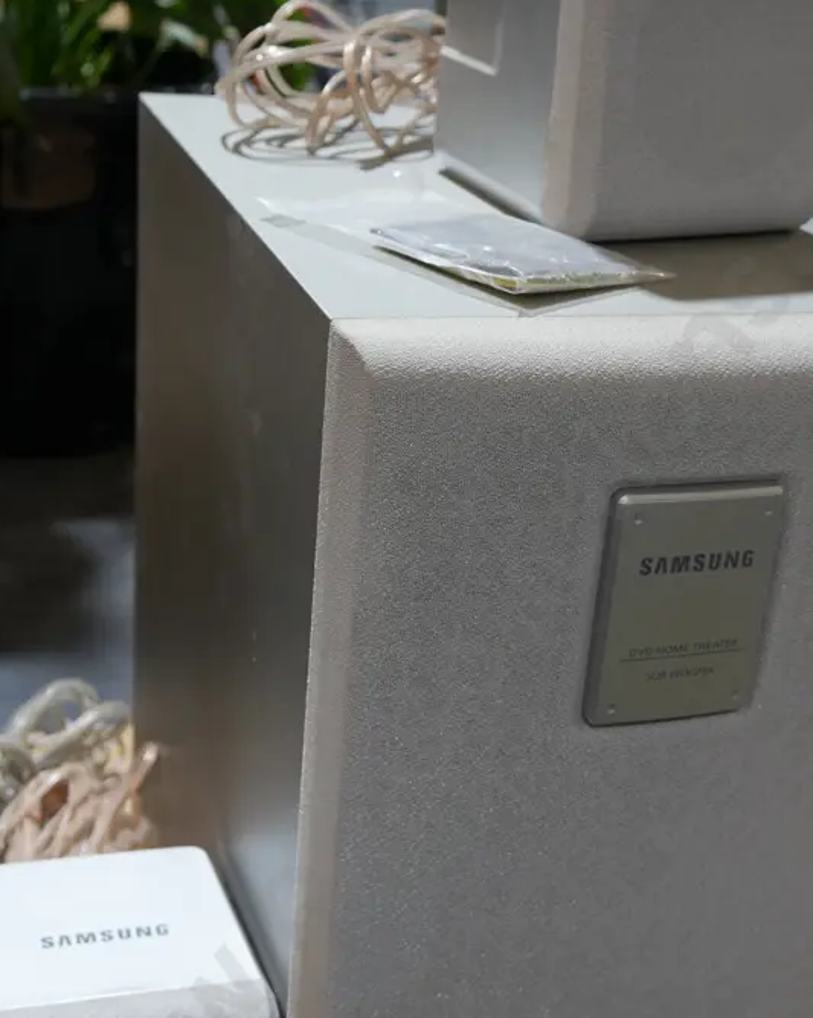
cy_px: 595
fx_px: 1716
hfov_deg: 26.5
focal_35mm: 57
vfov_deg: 33.0
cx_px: 525
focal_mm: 19
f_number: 4.1
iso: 320
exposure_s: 1/60
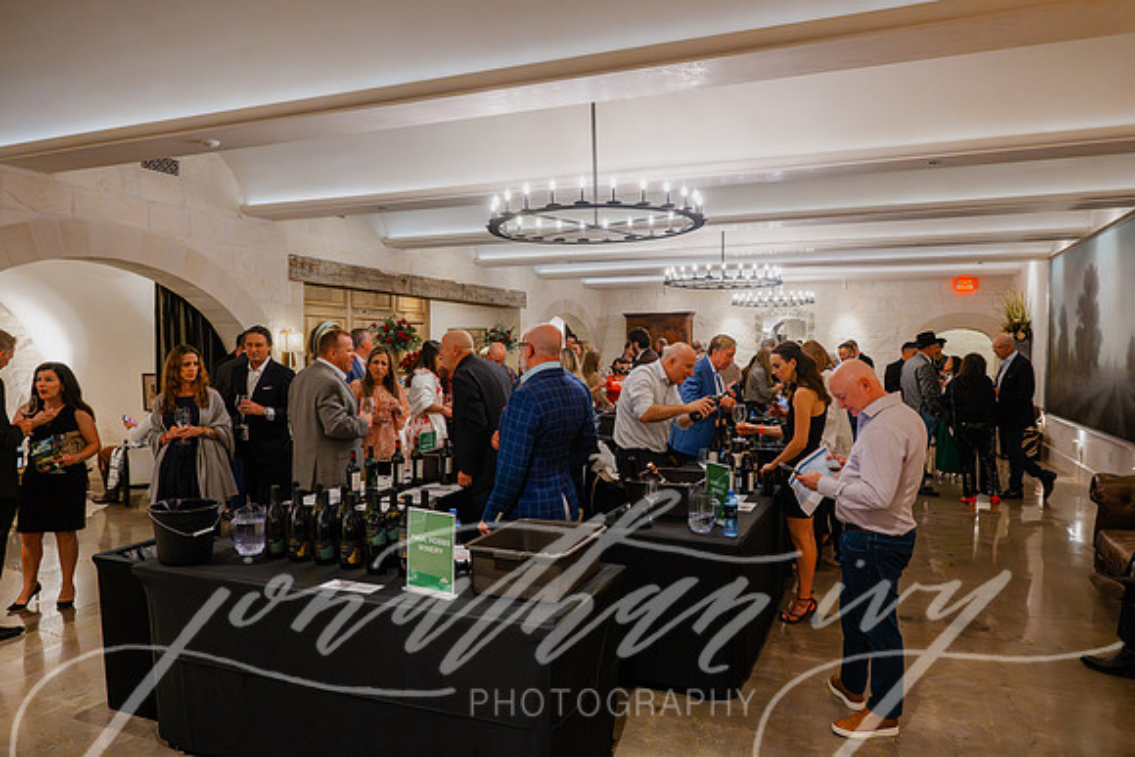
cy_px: 378
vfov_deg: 52.2
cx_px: 568
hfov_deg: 72.6
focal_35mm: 24
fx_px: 773
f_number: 4.5
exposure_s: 1/160
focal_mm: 24.5
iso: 9000
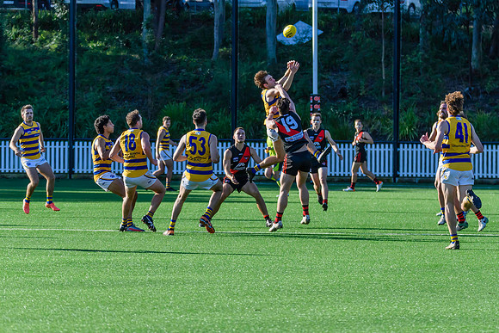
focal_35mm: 303
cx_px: 260
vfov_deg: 4.5
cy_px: 131
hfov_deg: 6.8
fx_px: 4194
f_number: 5
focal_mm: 170
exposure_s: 1/2000
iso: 800
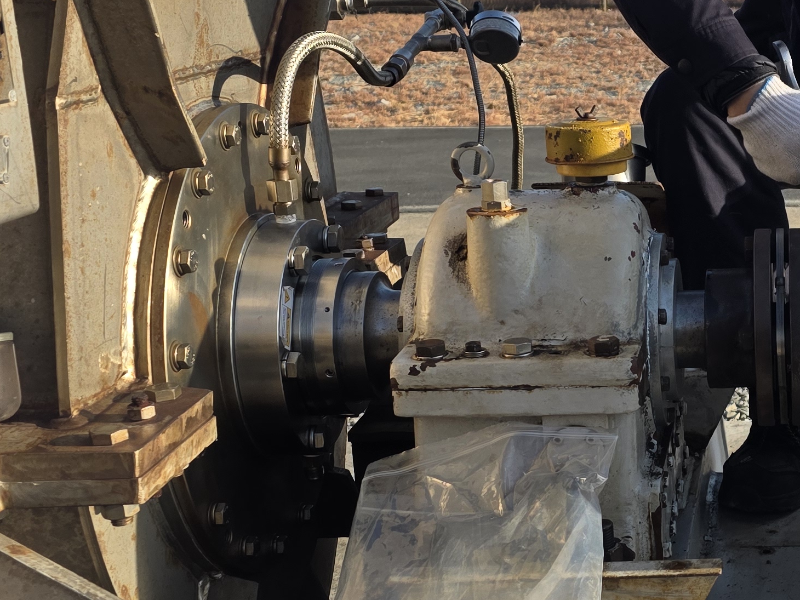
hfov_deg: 28.9
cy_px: 355
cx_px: 788
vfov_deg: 23.3
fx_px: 1456
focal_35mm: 63
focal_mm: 6.3
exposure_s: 1/3211
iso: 80
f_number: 1.7
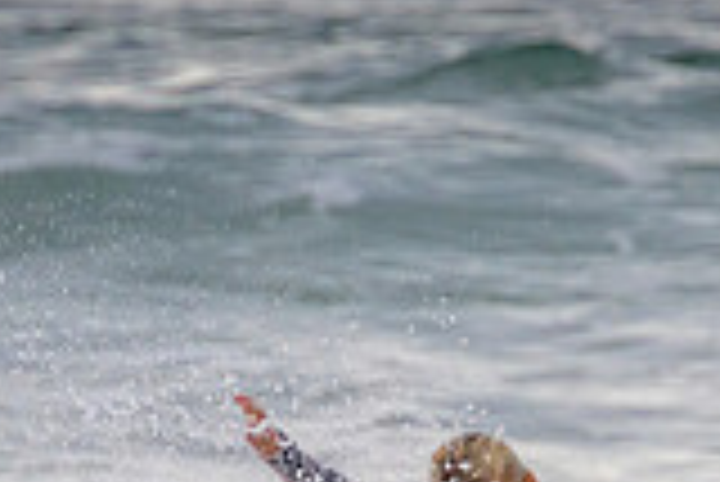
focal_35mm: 2903
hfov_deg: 0.7
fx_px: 58111
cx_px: 369
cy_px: 705
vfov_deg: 0.5
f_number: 11
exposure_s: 1/2000
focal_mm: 800
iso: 1800
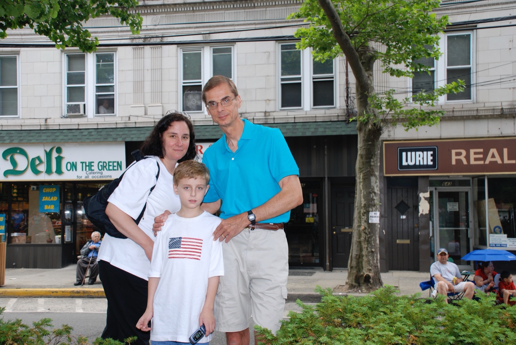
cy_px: 172
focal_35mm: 46
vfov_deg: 29.0
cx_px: 258
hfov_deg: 42.3
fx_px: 667
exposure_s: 1/100
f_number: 5
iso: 200
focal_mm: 31
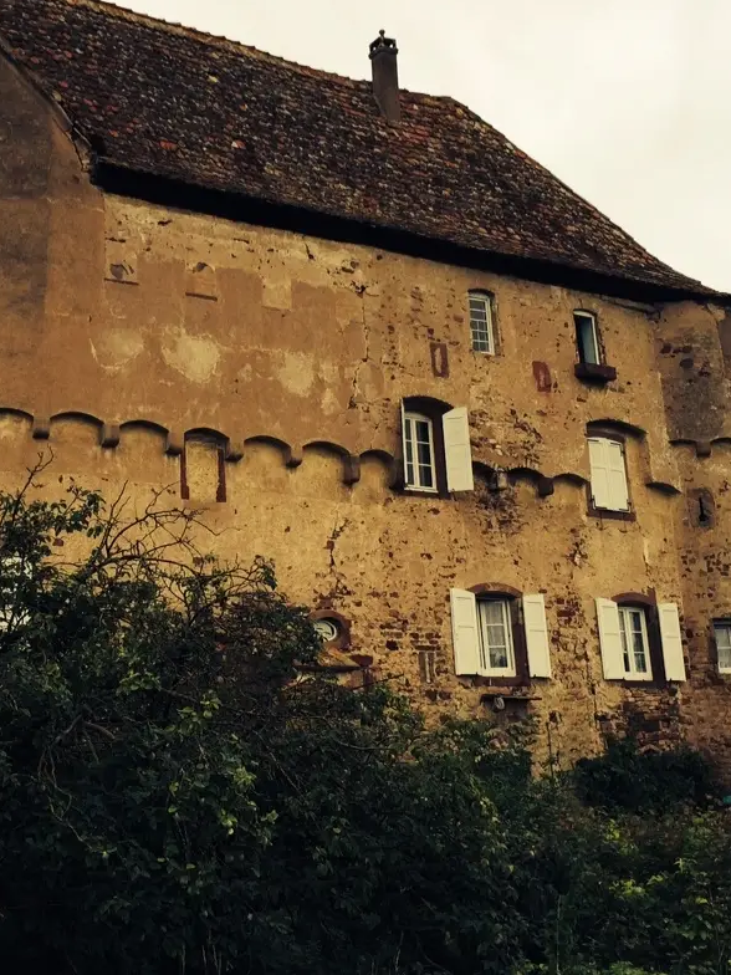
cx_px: 196
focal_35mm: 49
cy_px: 398
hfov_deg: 29.3
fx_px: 1380
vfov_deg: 38.8
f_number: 2.2
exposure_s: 1/2564
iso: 40
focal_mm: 4.12
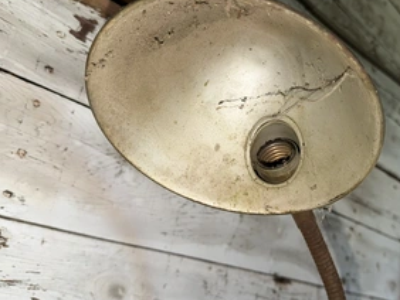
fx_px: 393
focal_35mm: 34
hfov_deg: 53.0
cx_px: 261
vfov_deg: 41.8
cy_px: 146
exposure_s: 1/24
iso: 50
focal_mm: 6.76
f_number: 1.78
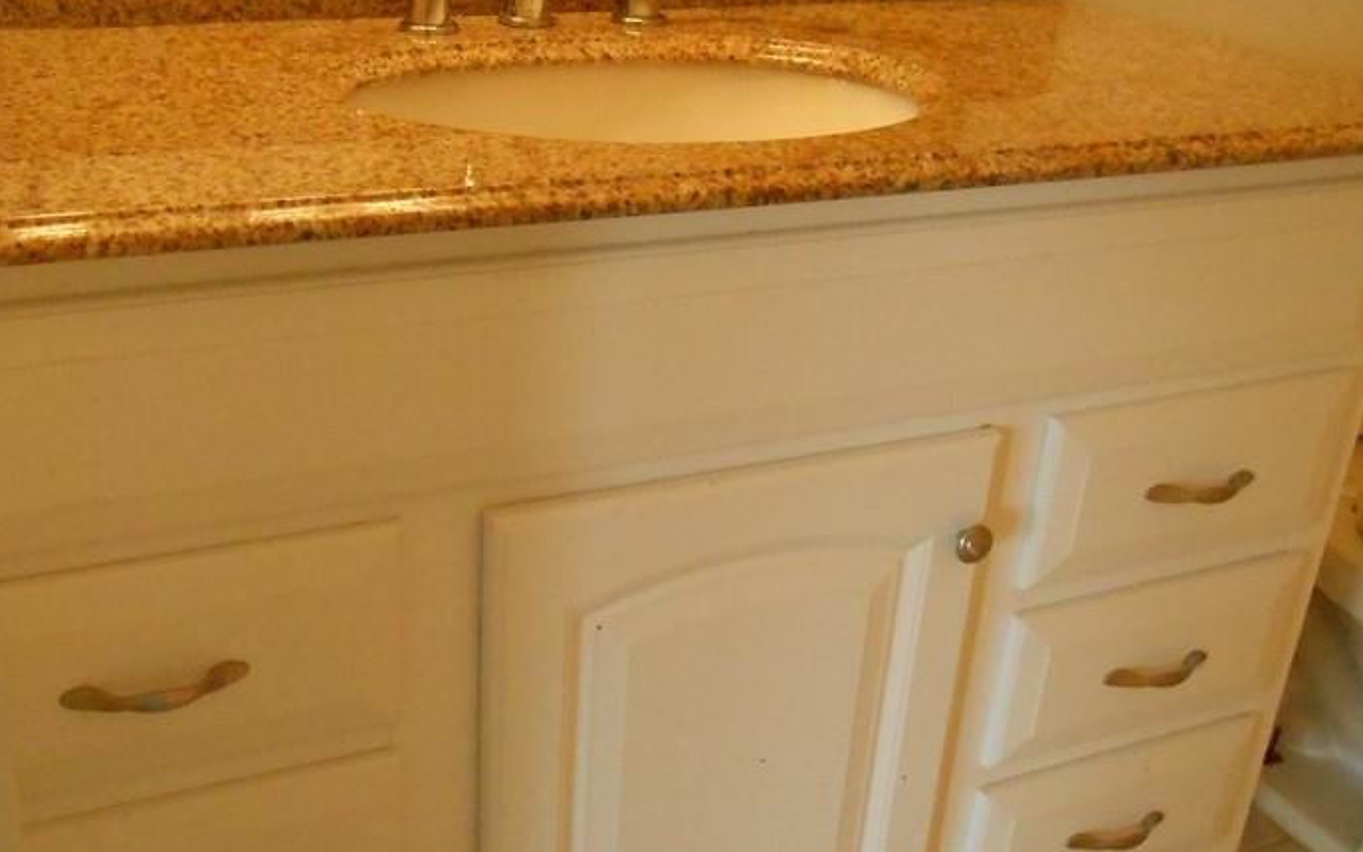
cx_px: 563
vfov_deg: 31.2
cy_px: 487
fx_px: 1523
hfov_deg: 48.0
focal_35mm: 41
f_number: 3.5
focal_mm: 4.6
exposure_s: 1/60
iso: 800
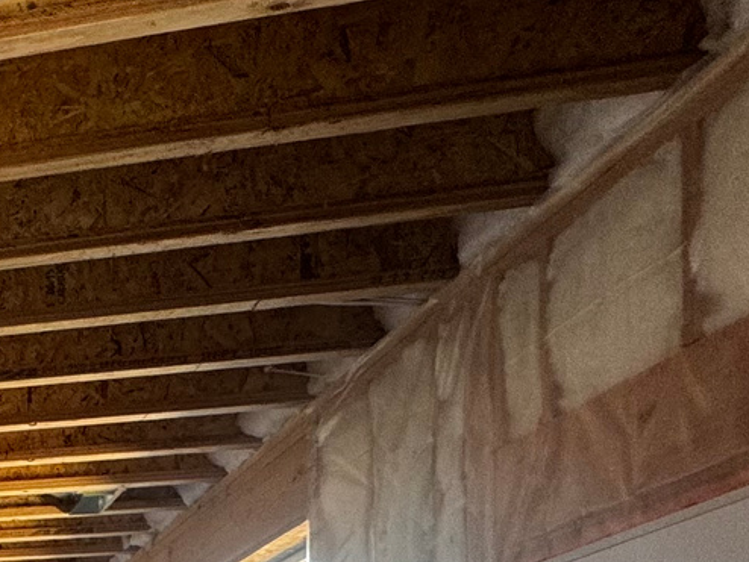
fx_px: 1256
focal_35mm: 58
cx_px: -600
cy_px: 798
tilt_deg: +1.4
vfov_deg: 21.8
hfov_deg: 21.5
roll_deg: -1.2
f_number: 2.2
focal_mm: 2.22
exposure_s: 1/99
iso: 125
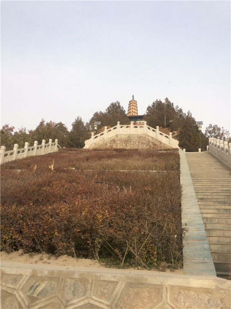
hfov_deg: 48.2
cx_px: 116
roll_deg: -2.0
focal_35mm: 29
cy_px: 154
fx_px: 258
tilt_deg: +19.2
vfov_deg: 61.7
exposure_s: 1/1520
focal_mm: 4.15
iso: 32
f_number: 2.2
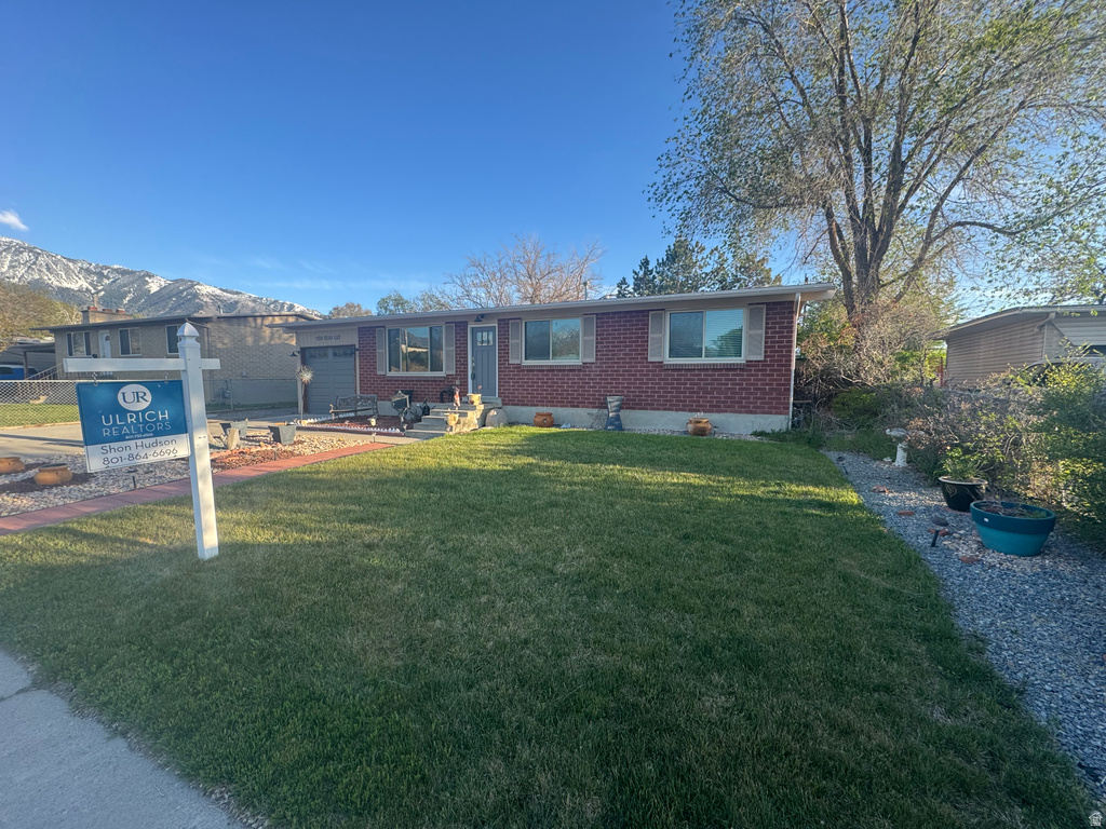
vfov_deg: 85.7
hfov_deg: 102.1
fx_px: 447
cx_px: 553
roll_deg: -0.3
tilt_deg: -4.7
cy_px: 414
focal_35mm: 14
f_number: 2.2
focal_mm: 2.22
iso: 40
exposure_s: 1/352
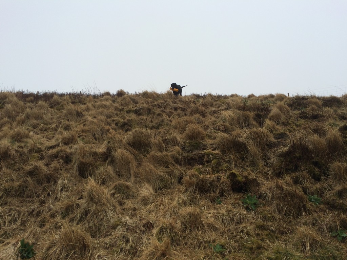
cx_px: 174
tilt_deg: +16.3
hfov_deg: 61.7
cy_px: 130
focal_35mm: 29
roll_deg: +2.3
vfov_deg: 48.2
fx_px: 291
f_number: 2.2
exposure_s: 1/604
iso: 32
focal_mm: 4.15
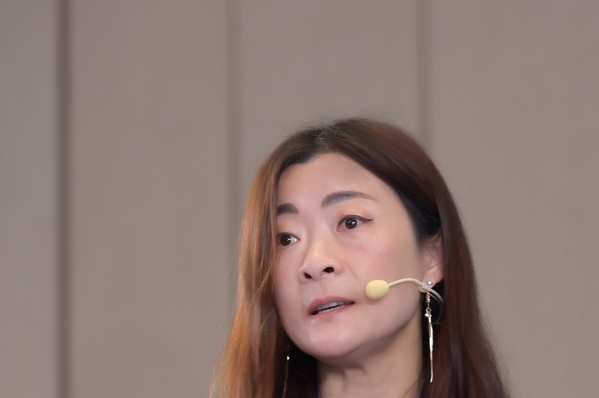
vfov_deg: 4.2
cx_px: 635
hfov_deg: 6.3
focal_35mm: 328
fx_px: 5453
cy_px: 431
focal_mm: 120
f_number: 4.5
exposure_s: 1/125
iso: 1000
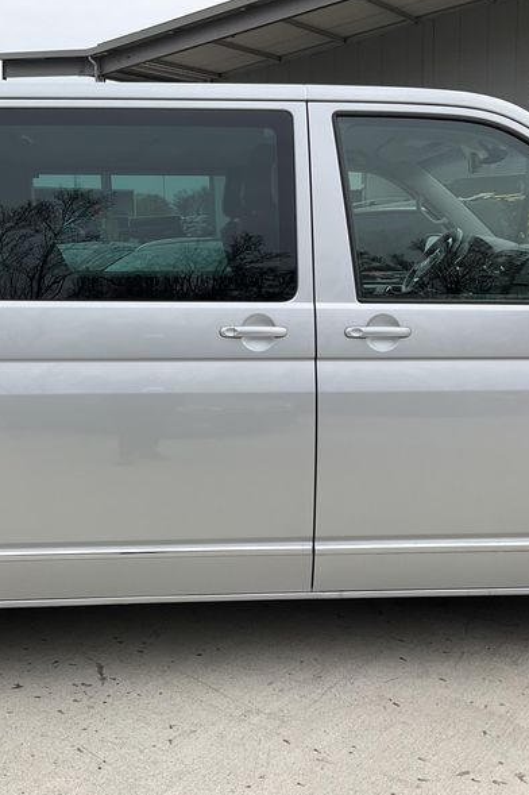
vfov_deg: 47.4
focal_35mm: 41
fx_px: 905
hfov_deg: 32.5
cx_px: 215
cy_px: 400
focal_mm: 3
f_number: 1.8
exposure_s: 1/1279
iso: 25
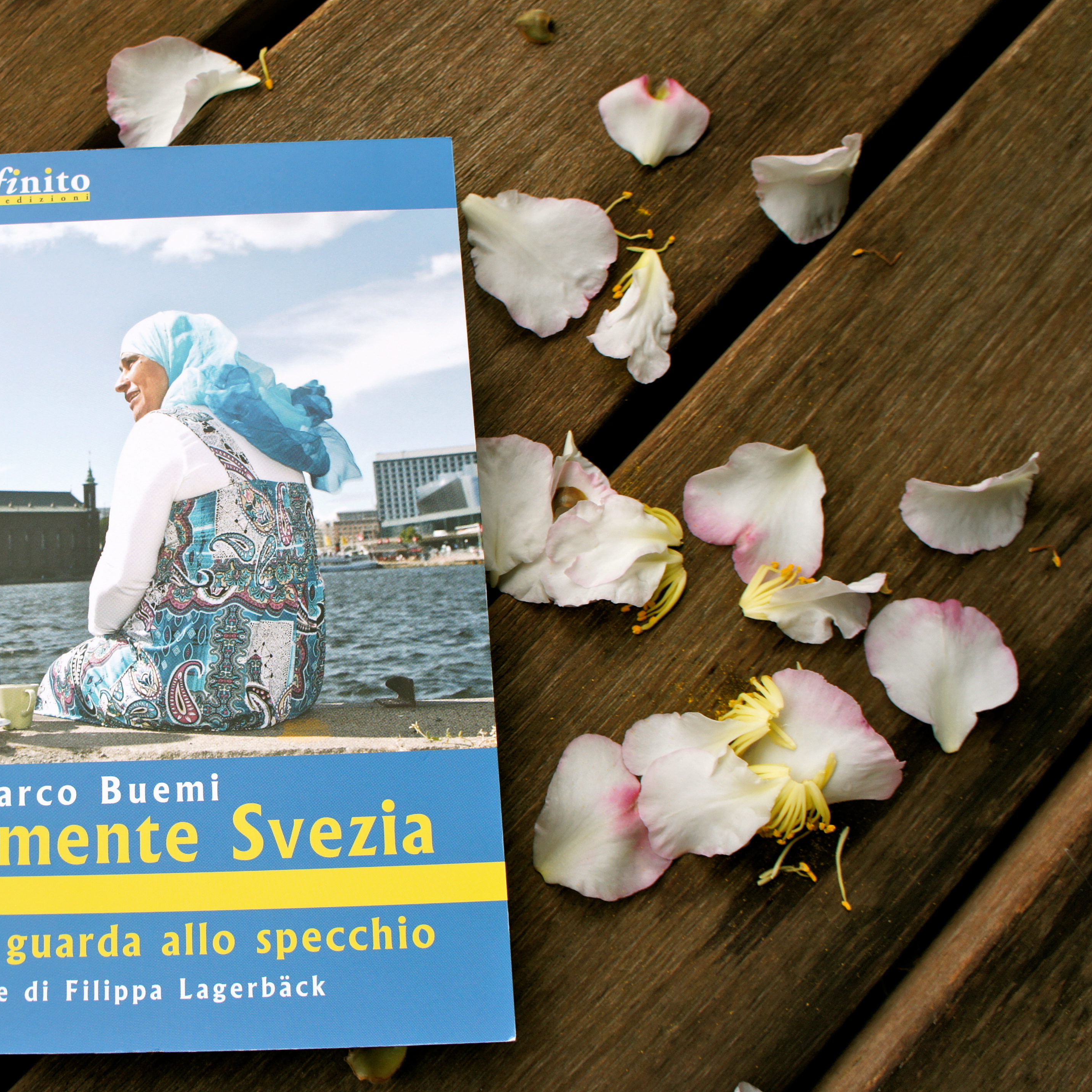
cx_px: 241
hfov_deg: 43.1
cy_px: 576
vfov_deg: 44.9
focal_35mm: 37
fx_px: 1321
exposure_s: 1/80
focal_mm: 18
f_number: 5.6
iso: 200
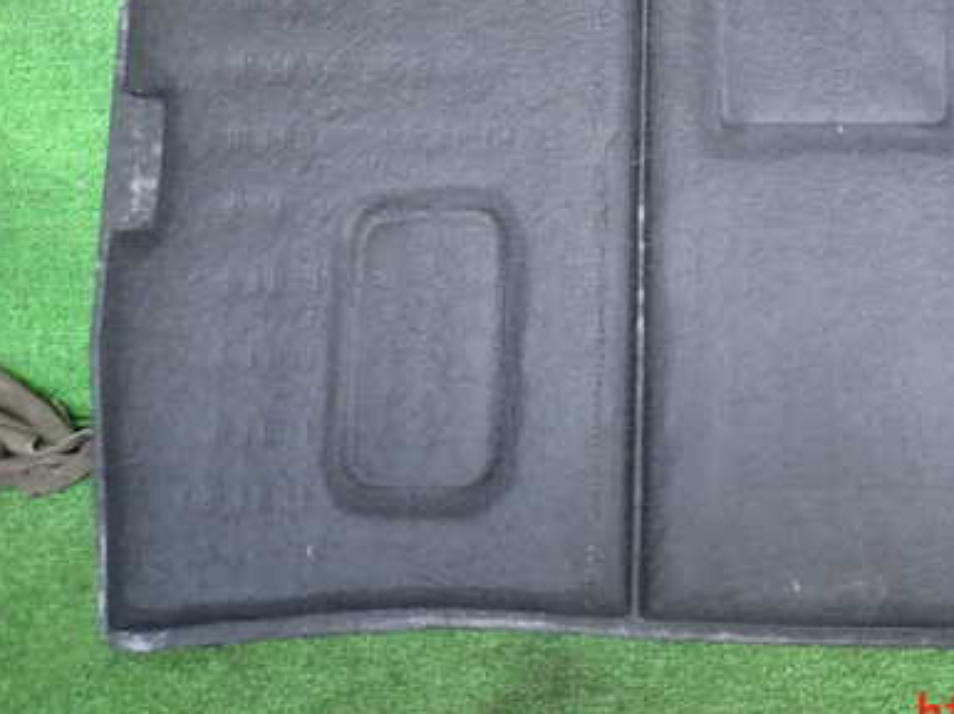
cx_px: 733
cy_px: 191
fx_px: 1074
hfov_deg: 45.9
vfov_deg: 36.0
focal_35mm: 39
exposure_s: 1/40
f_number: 2
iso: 200
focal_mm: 4.5
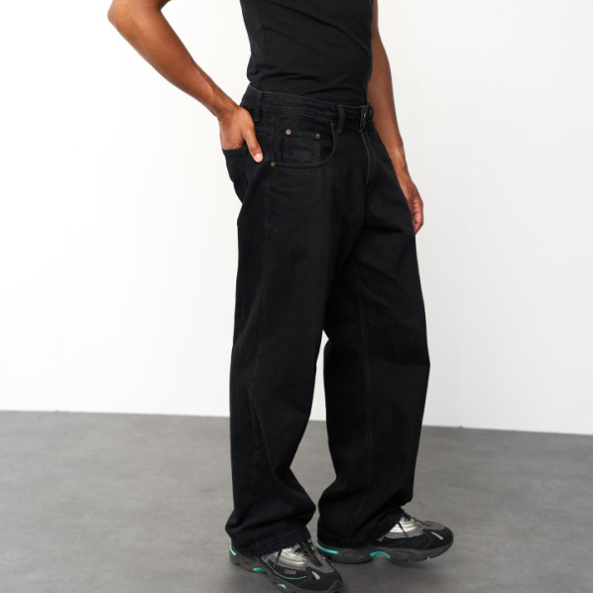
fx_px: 1260
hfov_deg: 26.5
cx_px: 296
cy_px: 161
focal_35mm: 65
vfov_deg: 26.2
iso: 250
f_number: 3.2
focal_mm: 50.8
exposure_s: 1/160
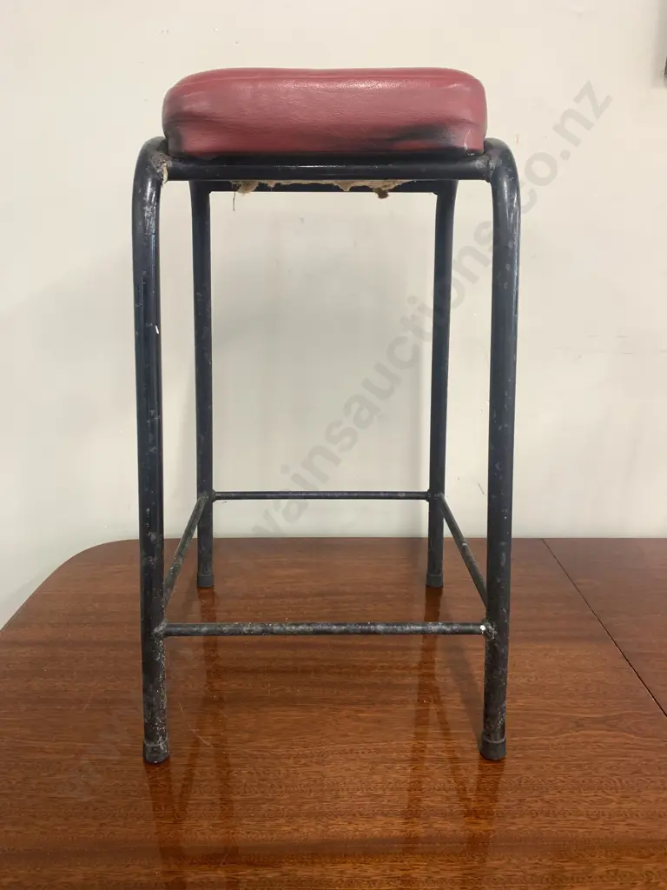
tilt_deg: -18.6
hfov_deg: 53.1
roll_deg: -0.1
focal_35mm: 26
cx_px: 334
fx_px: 668
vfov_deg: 67.3
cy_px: 445
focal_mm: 4.25
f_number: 1.8
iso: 80
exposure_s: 1/50
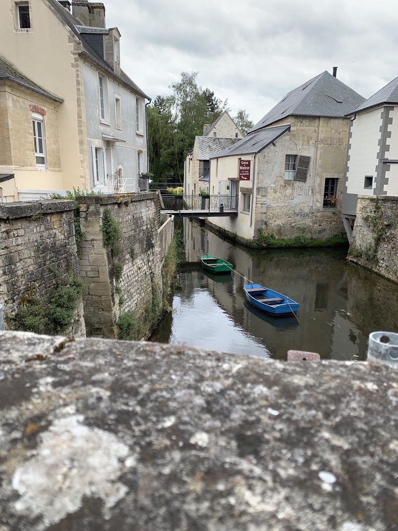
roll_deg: -0.2
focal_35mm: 26
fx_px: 399
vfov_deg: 67.3
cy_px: 266
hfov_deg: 53.1
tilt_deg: -12.0
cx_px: 199
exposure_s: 1/635
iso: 25
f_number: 1.8
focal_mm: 4.25
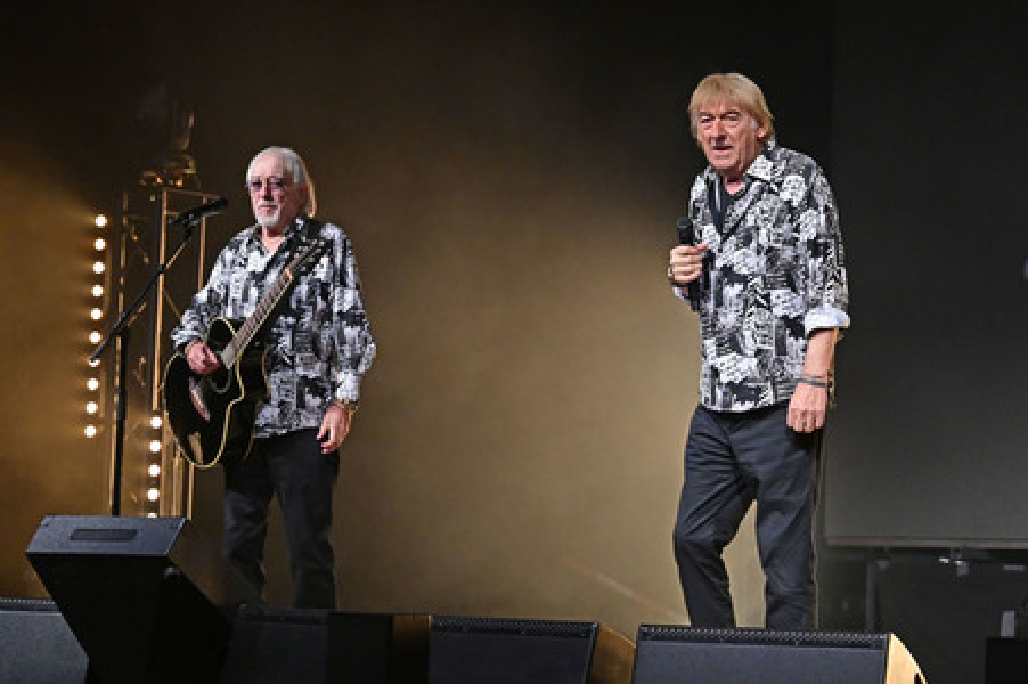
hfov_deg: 28.9
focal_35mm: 70
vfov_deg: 19.4
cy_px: 342
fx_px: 1997
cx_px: 514
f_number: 4
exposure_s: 1/320
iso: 3200
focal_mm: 70
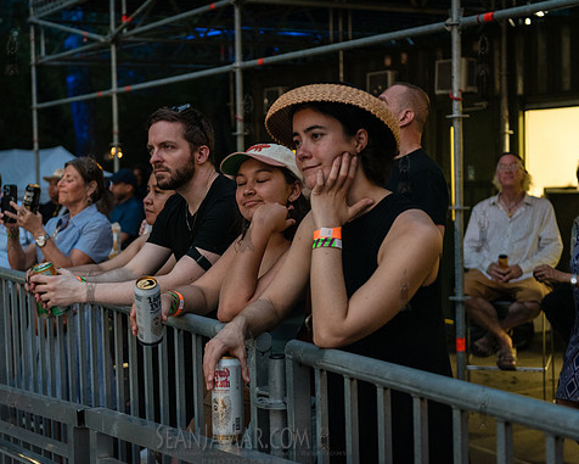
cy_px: 231
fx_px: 1097
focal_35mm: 64
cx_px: 247
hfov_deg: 29.5
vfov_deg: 23.9
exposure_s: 1/125
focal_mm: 56
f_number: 3.2
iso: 4000
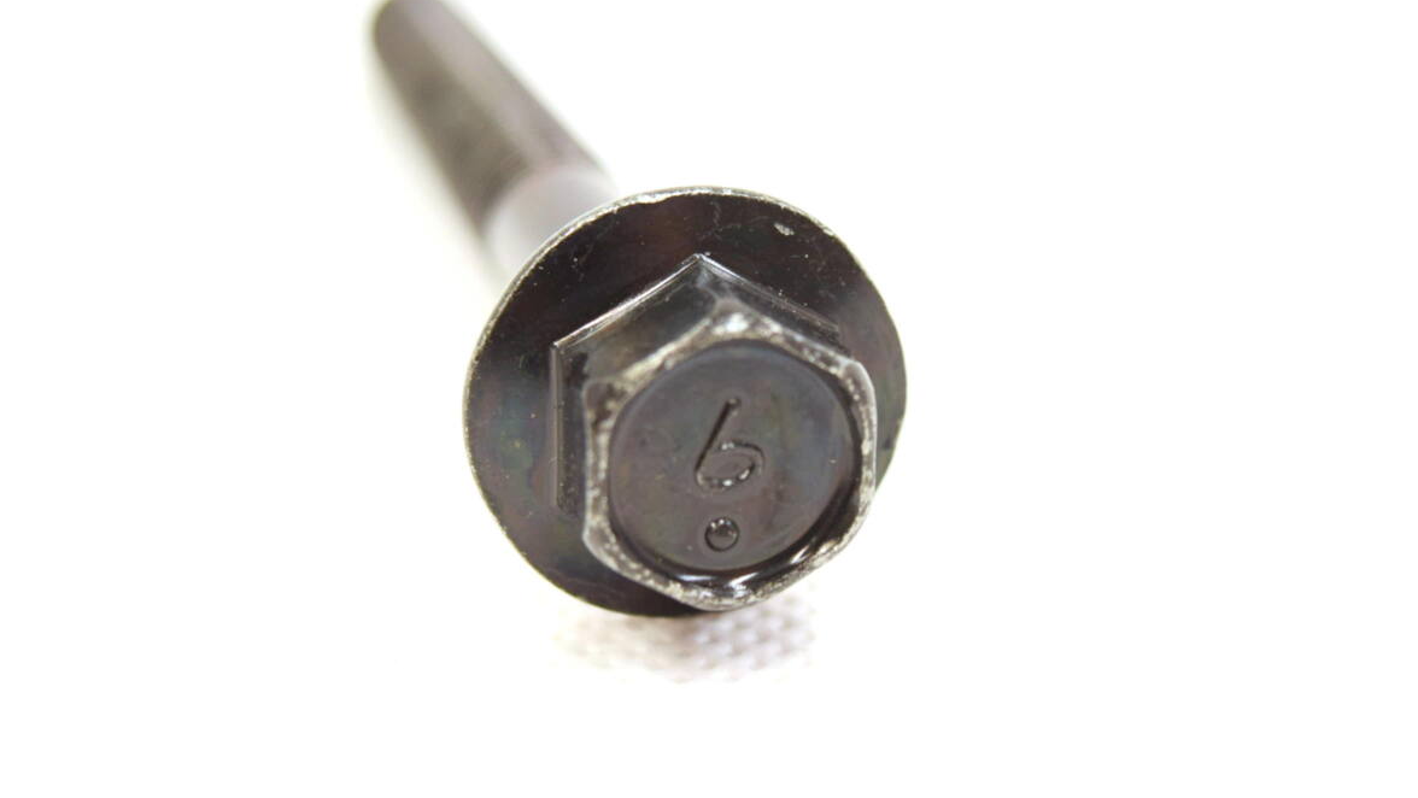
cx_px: 708
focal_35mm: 84
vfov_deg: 14.4
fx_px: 3159
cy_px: 288
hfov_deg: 25.3
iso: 400
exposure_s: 1/125
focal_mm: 42
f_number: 5.6
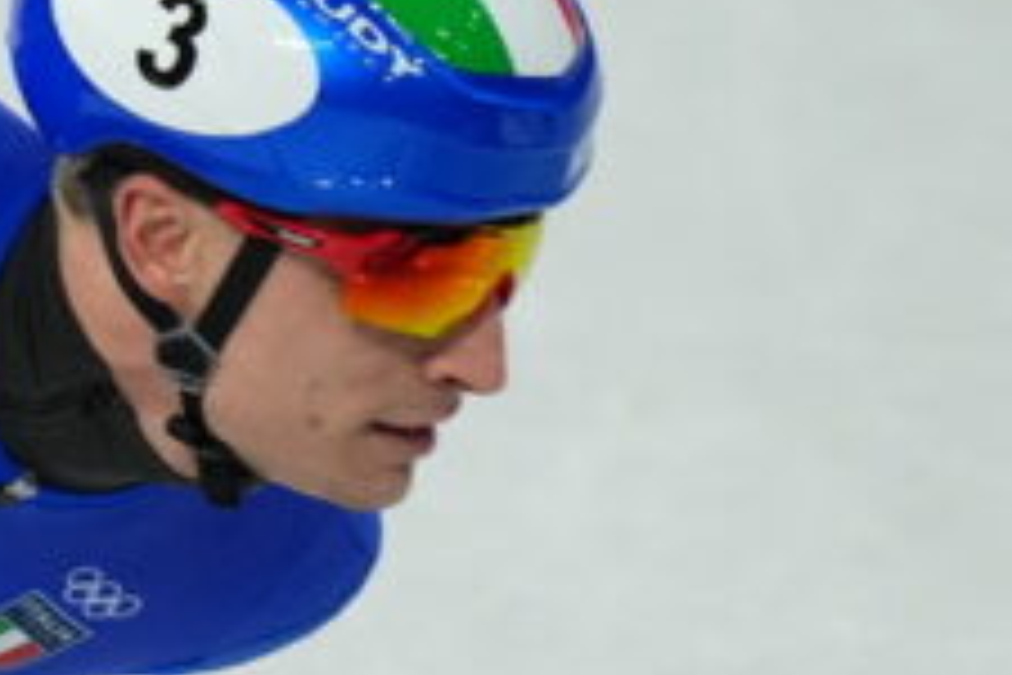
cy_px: 860
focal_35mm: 1776
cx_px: -1021
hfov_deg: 1.2
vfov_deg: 0.8
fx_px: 49921
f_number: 3.5
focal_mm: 400
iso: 3200
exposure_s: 1/1250
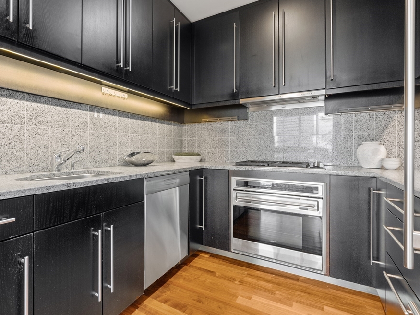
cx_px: 186
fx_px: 218
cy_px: 154
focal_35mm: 18
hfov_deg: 87.4
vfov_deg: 71.6
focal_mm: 16
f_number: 9
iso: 320
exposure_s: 1.6
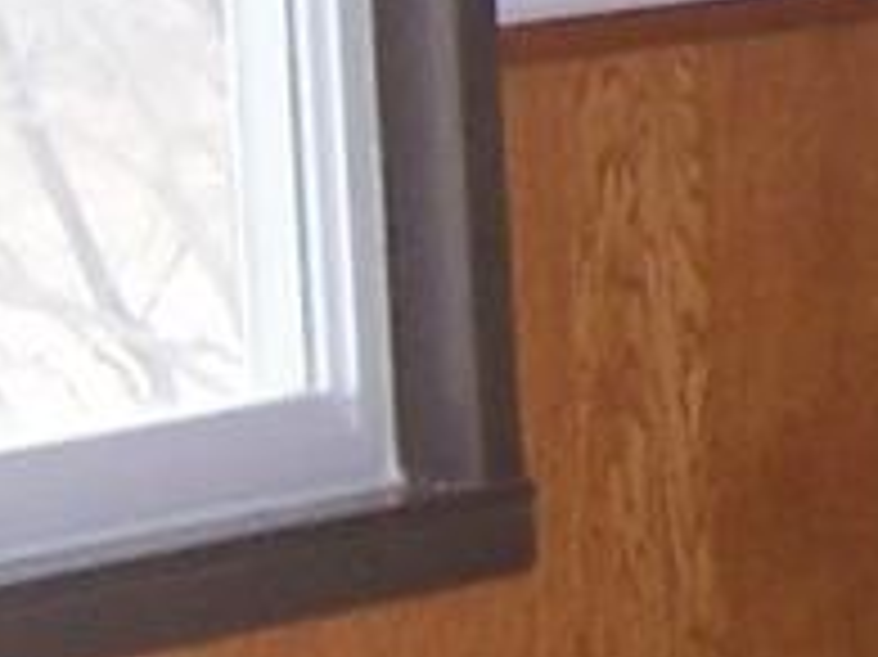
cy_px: 54
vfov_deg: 5.1
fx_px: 7402
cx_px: 2071
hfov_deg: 6.5
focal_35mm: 292
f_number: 2.8
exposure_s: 1/60
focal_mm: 6.3
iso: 140
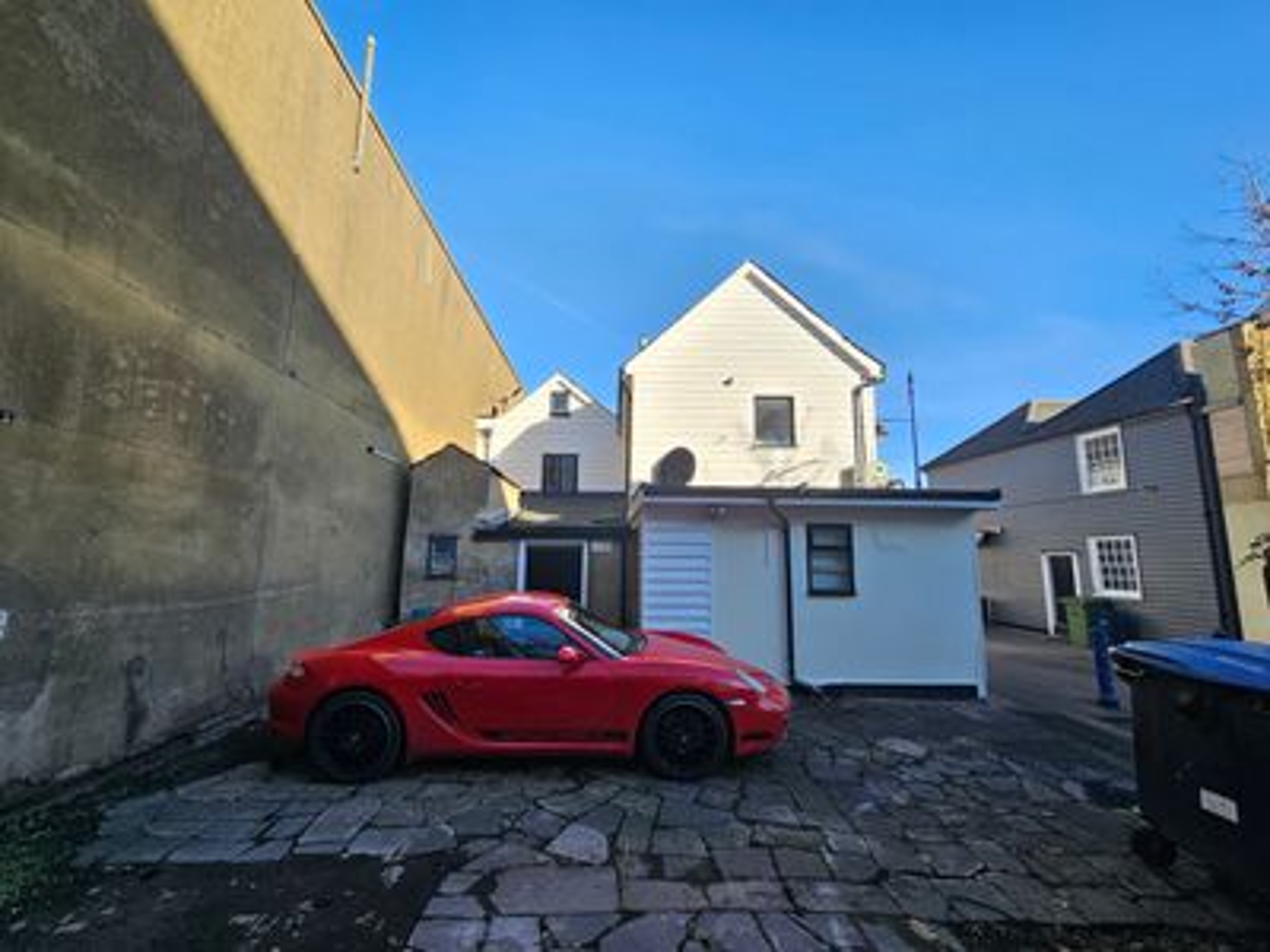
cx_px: 635
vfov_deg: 89.9
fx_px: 477
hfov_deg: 106.2
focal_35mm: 13
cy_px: 476
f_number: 2.2
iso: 50
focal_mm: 2.2
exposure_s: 1/732
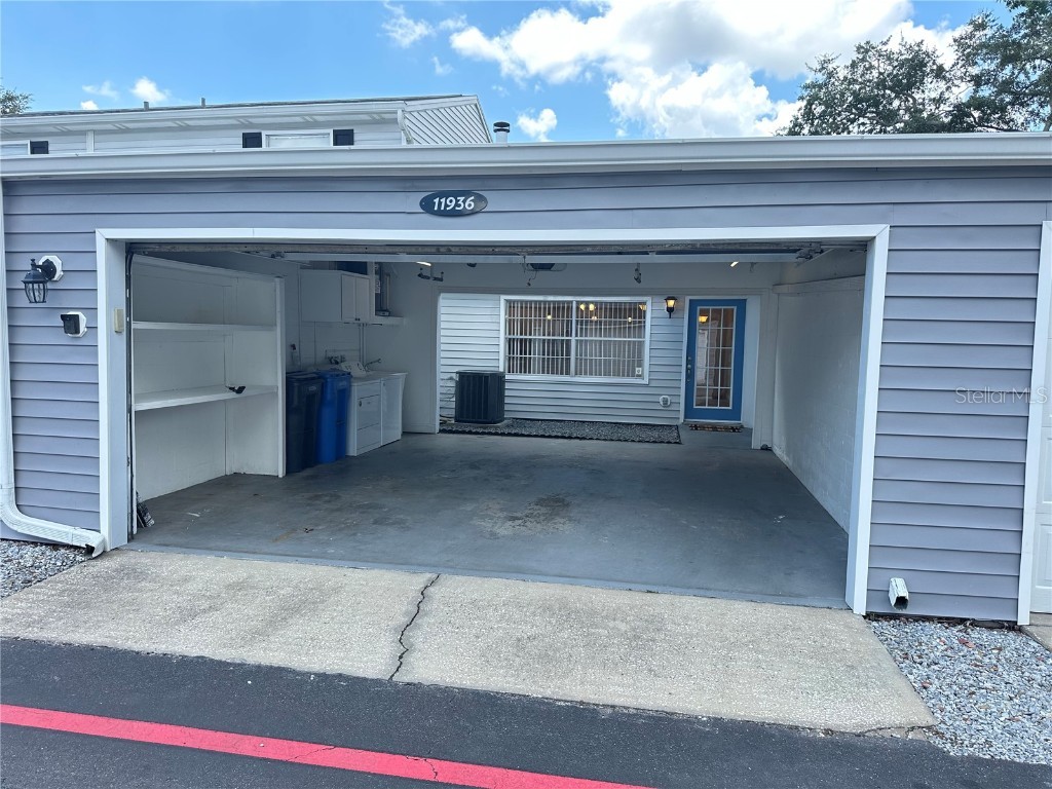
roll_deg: -1.4
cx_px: 526
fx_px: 729
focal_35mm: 24
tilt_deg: -4.7
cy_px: 394
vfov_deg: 56.8
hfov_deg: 71.6
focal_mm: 6.86
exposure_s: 1/857
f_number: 1.78
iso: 80
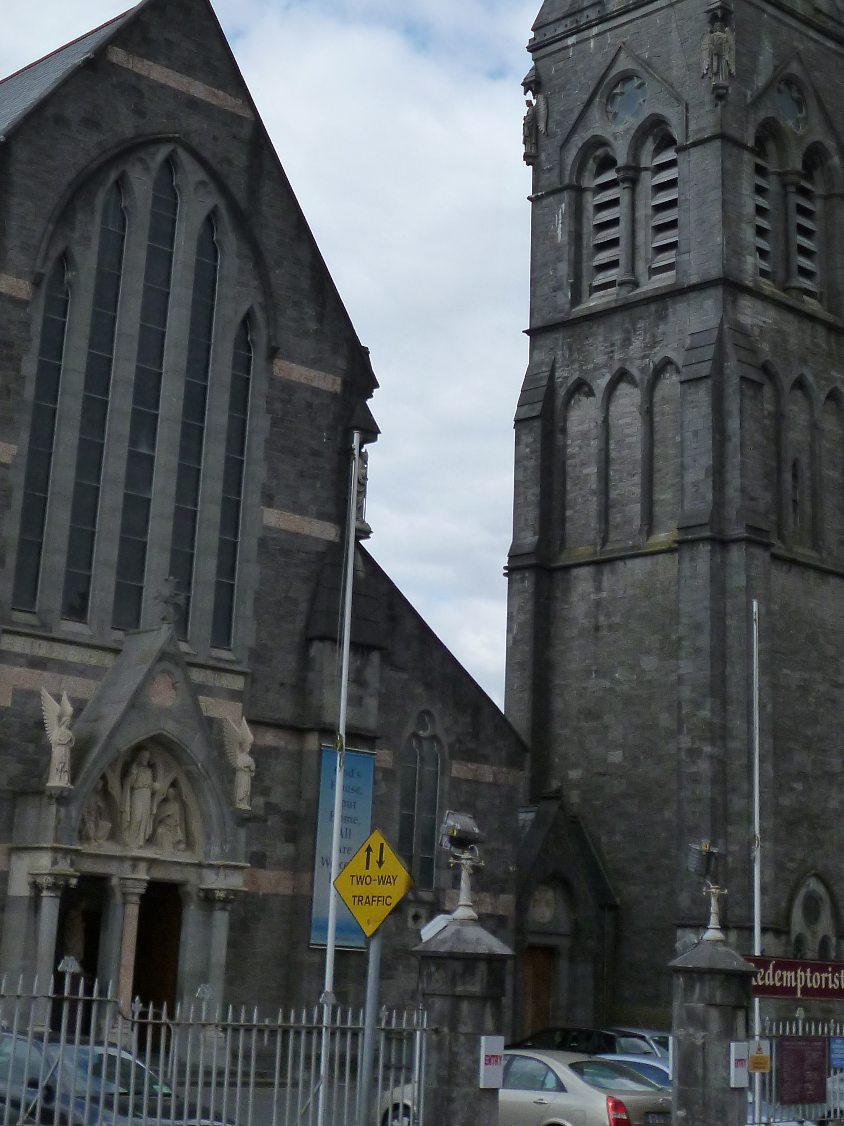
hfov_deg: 24.4
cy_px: 343
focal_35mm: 60
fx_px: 1951
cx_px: 368
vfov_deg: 31.8
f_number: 3.1
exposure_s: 1/1300
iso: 160
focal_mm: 6.4
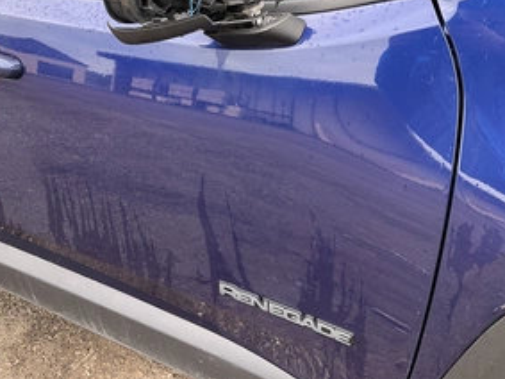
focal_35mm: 41
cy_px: 116
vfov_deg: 34.7
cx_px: 150
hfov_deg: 44.8
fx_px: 598
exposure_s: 1/122
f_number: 1.8
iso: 64
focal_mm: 3
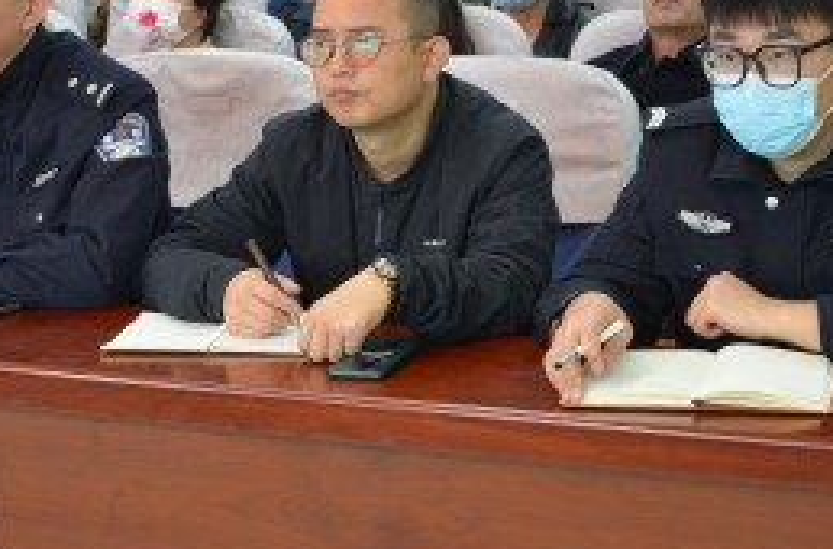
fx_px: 2121
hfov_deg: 22.2
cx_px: 429
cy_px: 163
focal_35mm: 92
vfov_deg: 14.7
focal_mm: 38
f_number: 4.5
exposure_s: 1/30
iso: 1400
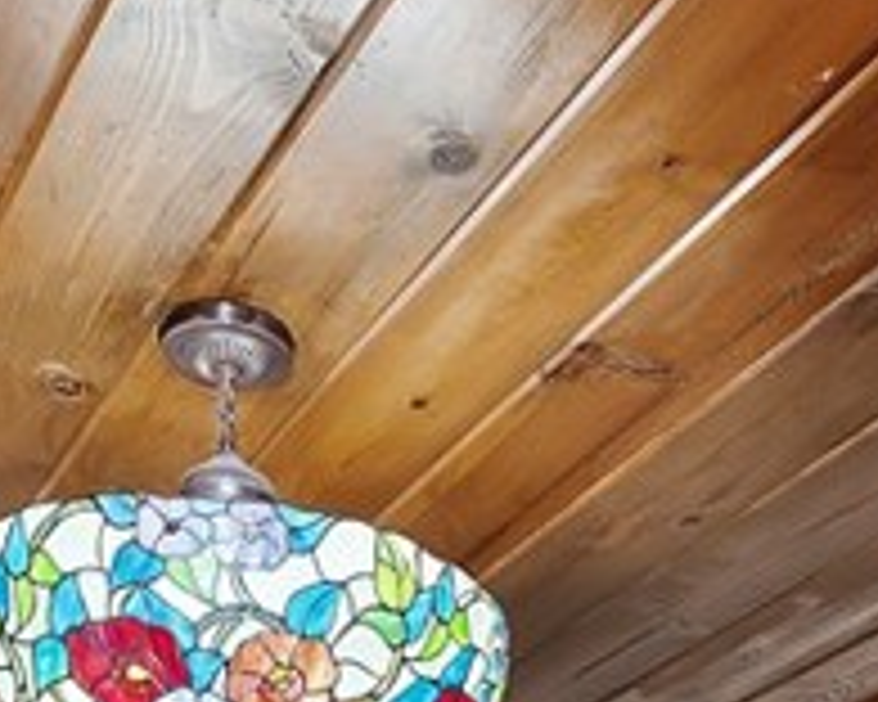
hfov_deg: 25.3
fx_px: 1923
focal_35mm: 74
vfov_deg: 16.3
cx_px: 684
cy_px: 1379
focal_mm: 10
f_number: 8
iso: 400
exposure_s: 1/30
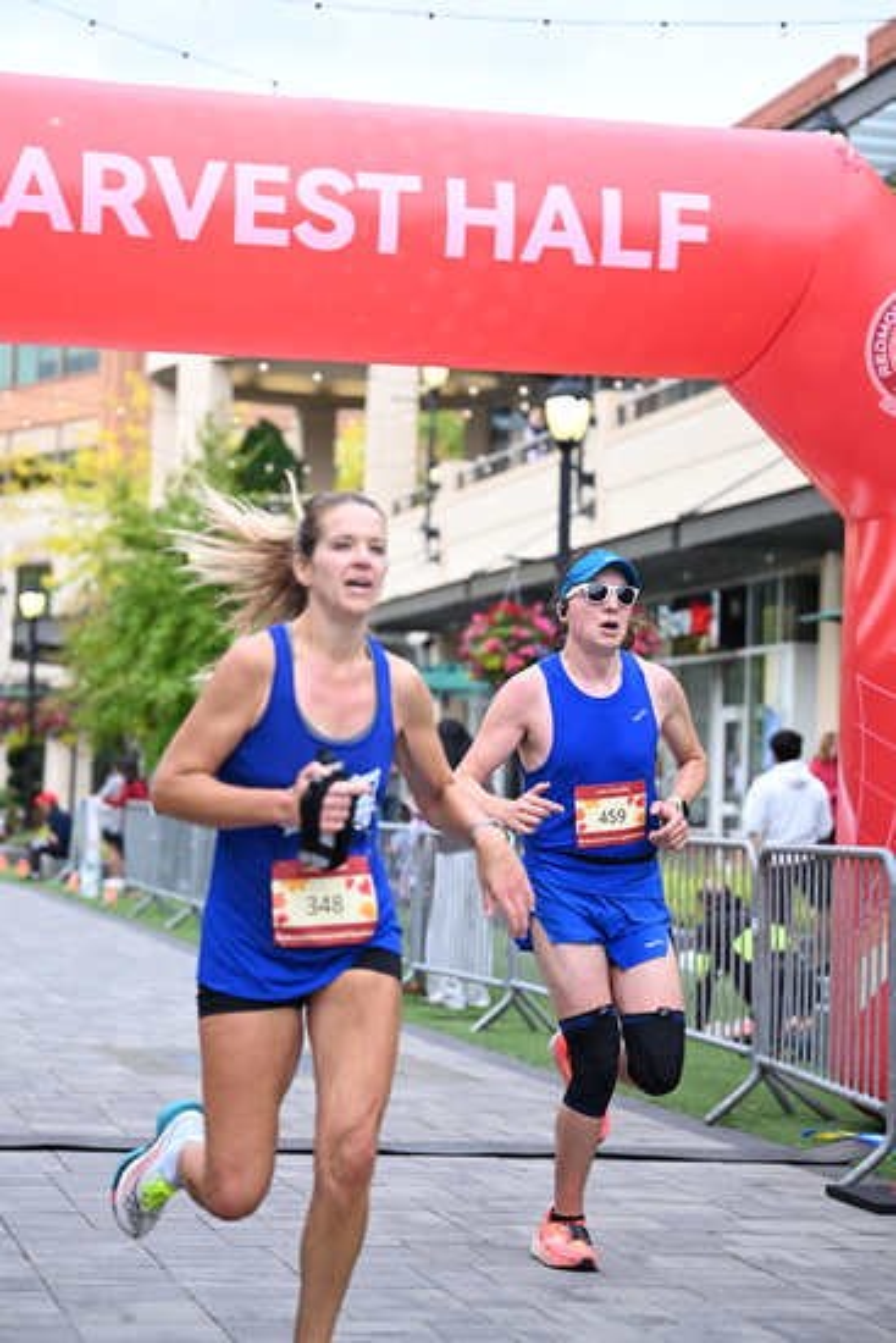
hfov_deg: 16.9
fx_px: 3022
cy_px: 672
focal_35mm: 81
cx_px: 448
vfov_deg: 25.1
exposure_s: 1/1600
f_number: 2.8
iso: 1000
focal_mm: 81
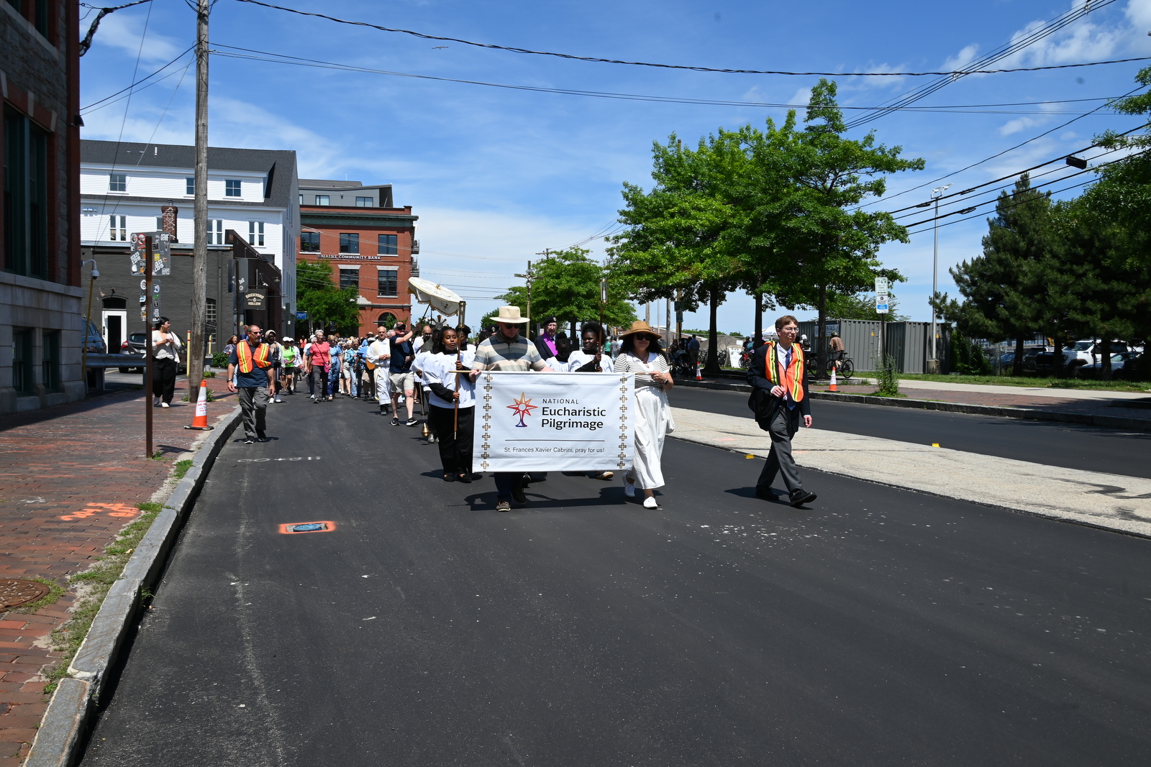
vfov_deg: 47.2
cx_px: 576
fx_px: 879
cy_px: 384
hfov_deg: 66.4
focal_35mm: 28
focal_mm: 27.5
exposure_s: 1/125
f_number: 13
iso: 100
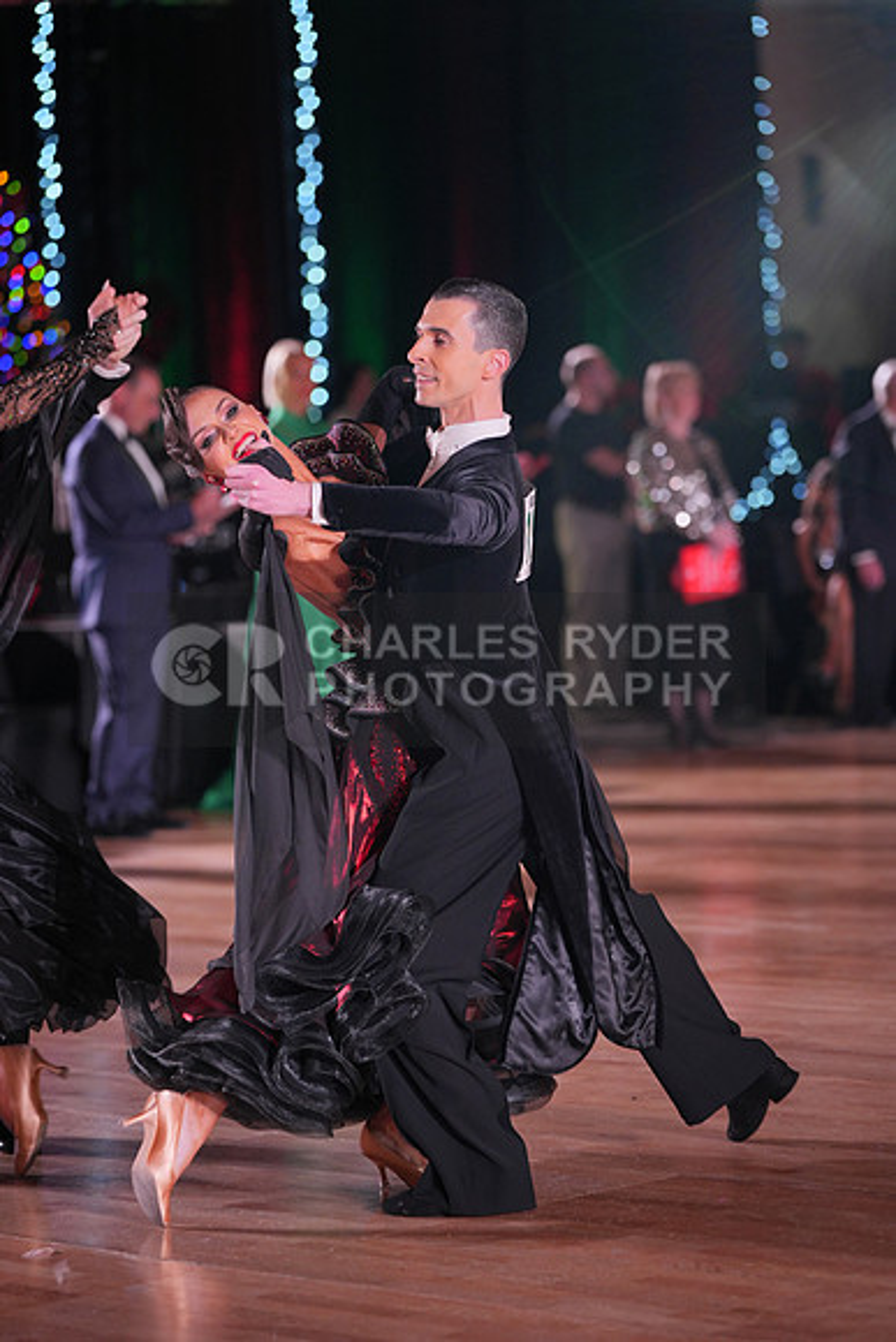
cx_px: 448
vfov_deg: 16.6
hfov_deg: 11.2
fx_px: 4589
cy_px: 671
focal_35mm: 123
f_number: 2.8
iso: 800
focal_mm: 123
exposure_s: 1/400
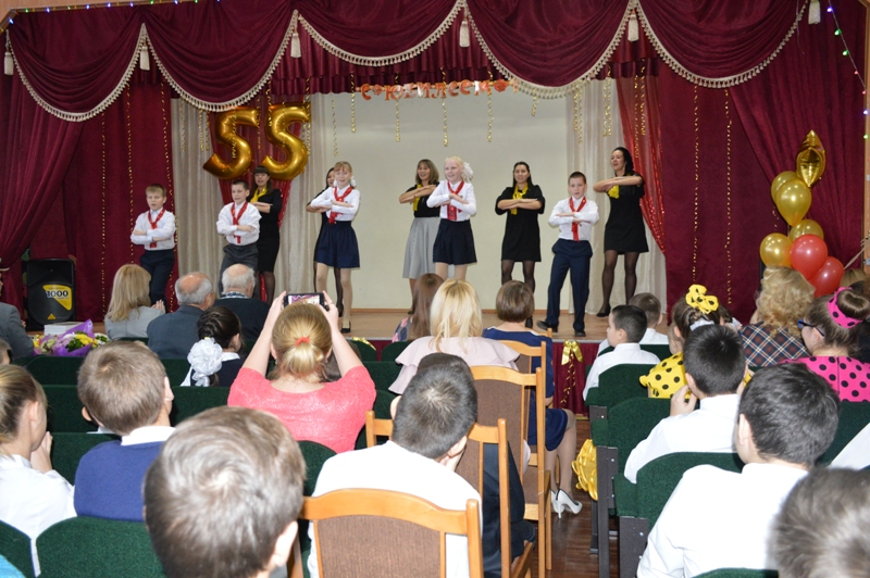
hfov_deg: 57.3
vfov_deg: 39.9
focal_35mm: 33
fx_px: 797
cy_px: 289
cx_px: 435
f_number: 3.5
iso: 1600
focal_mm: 22
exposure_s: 1/60
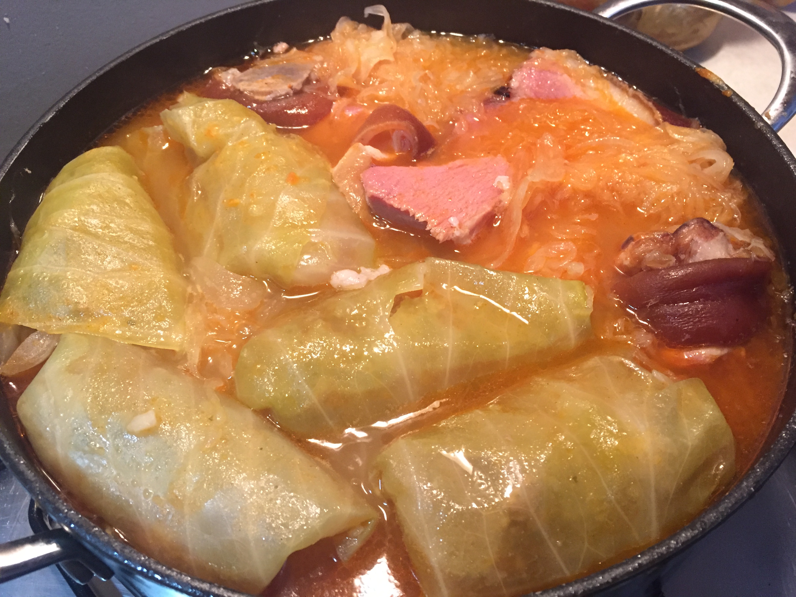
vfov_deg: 48.2
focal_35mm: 29
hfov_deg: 61.7
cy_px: 298
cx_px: 398
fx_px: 667
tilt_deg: -52.2
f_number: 2.2
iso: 250
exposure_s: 1/25
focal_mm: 4.15
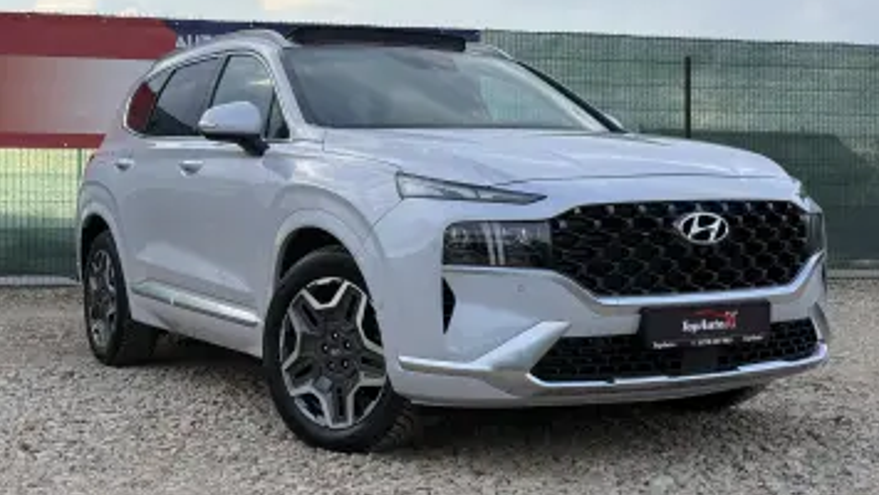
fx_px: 1236
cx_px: 443
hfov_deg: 39.2
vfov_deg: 22.6
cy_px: 215
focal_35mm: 53
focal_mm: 6.76
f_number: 1.78
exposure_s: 1/1116
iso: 64
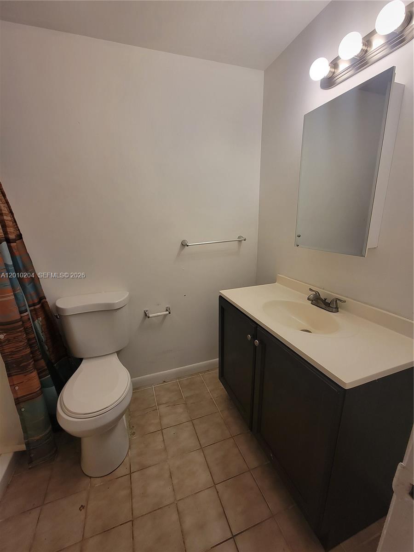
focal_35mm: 13
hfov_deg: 89.9
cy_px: 276
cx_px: 207
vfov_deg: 106.2
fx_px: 207
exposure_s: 1/60
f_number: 2.2
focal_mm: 2.2
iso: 125
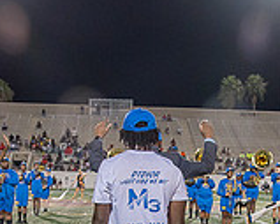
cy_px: 247
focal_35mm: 82
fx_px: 679
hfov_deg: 23.2
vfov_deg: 18.0
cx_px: 187
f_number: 4
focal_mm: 24
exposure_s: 1/200
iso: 2000
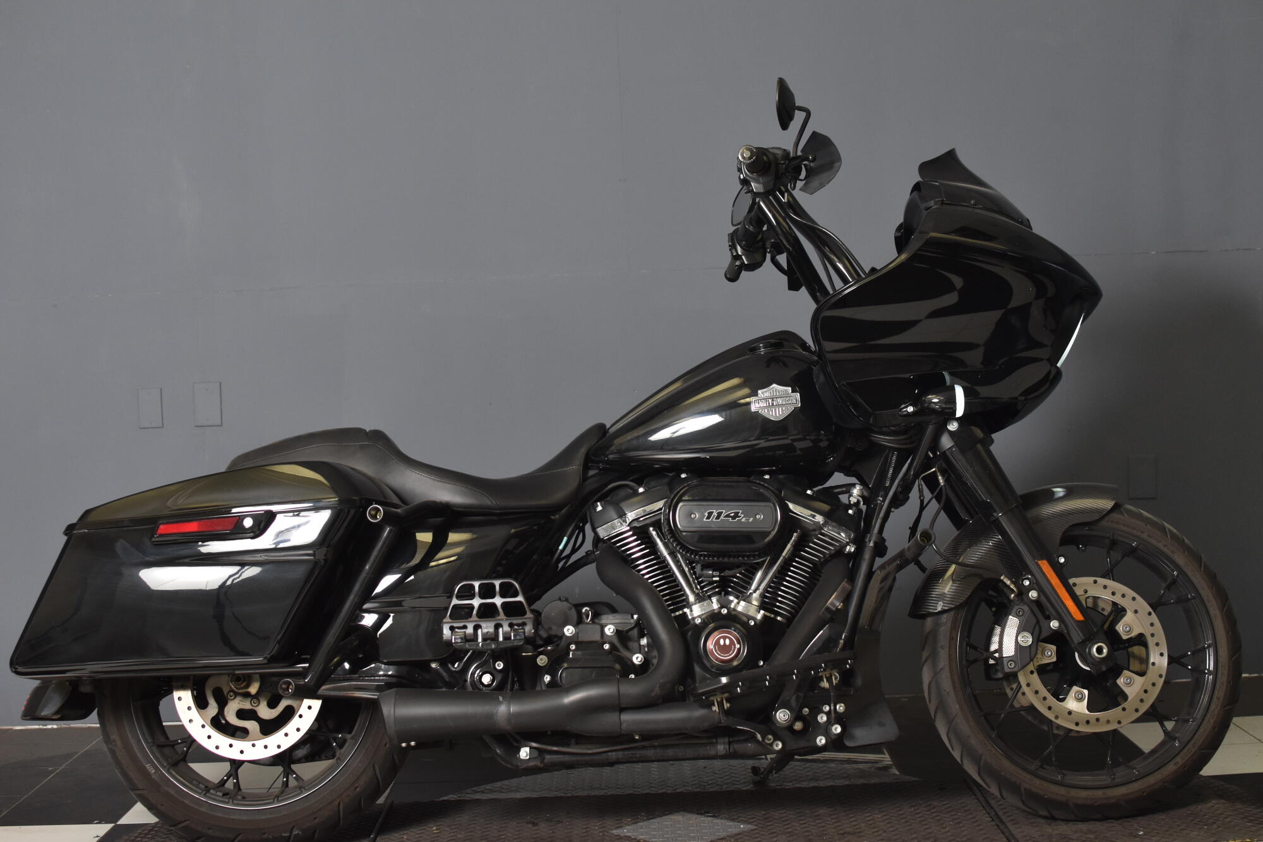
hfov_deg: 37.9
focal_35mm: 52
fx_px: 1842
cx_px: 632
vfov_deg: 25.7
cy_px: 421
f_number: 4.5
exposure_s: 1/160
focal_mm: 35
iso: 800
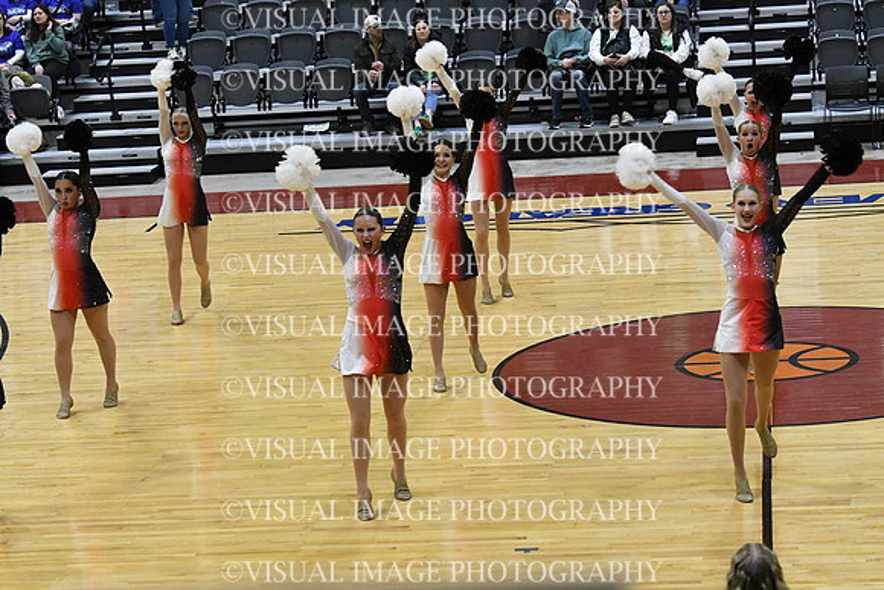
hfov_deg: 19.5
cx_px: 442
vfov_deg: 13.0
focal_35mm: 105
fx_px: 2579
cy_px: 295
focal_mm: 70
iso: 4000
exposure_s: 1/400
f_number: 4
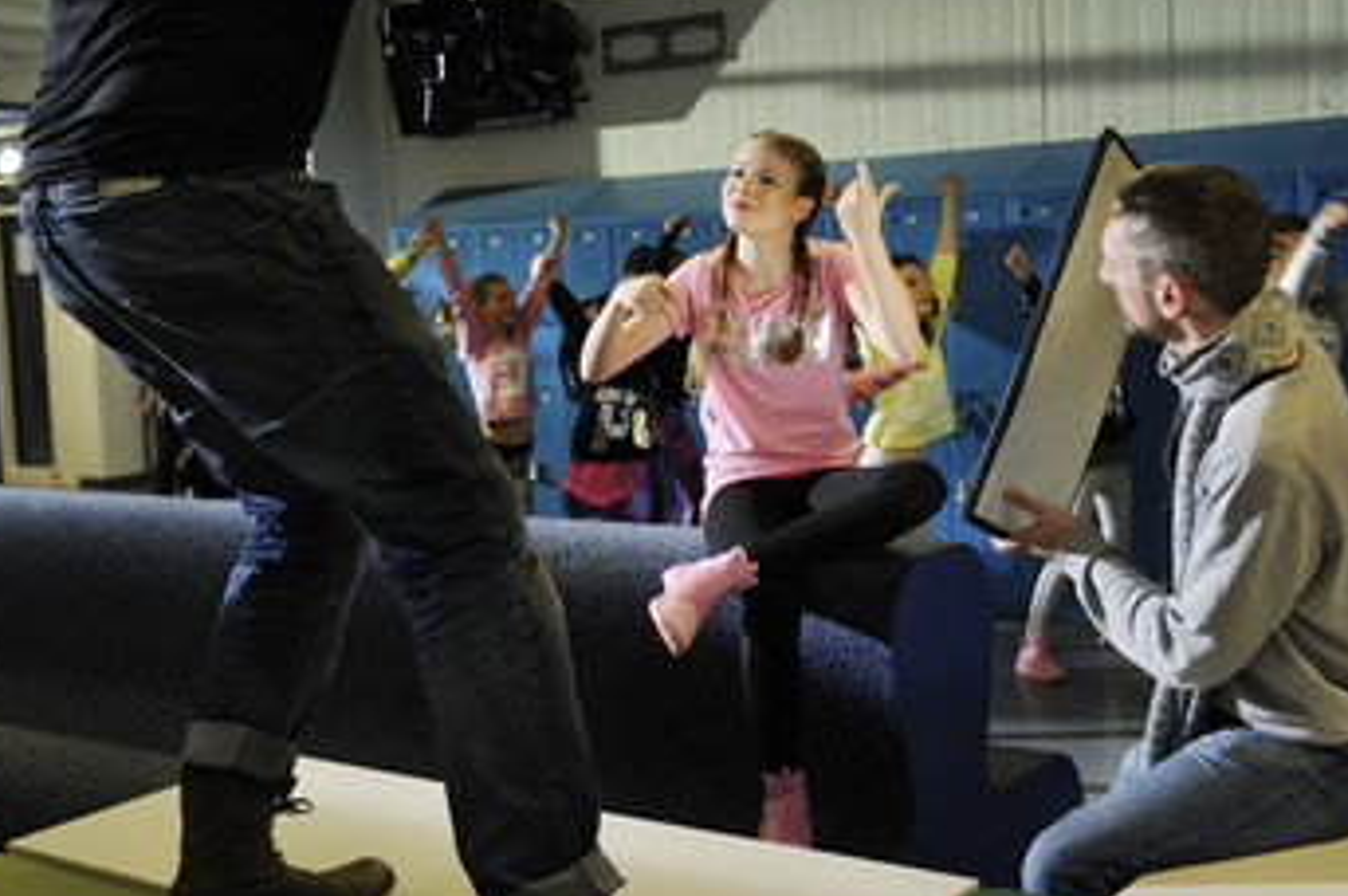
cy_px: 377
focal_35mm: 46
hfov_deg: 42.8
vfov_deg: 29.1
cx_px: 702
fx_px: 1721
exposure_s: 1/125
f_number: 3.5
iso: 1600
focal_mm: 35
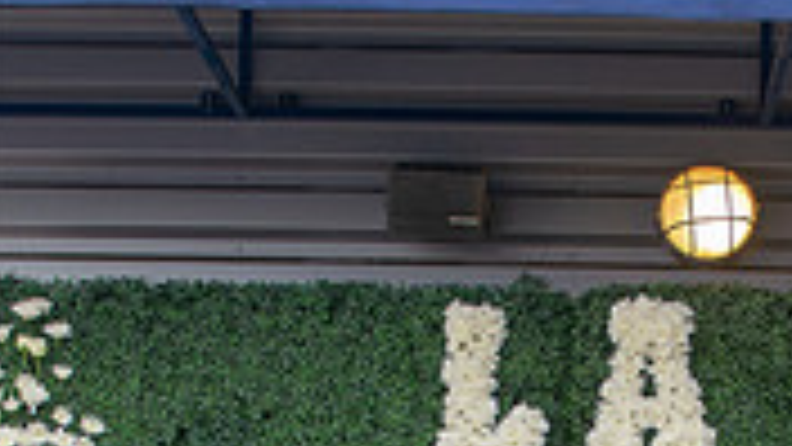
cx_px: 598
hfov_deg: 23.4
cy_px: 750
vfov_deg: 12.5
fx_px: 1890
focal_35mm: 90
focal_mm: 26
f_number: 3.5
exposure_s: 1/250
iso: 500
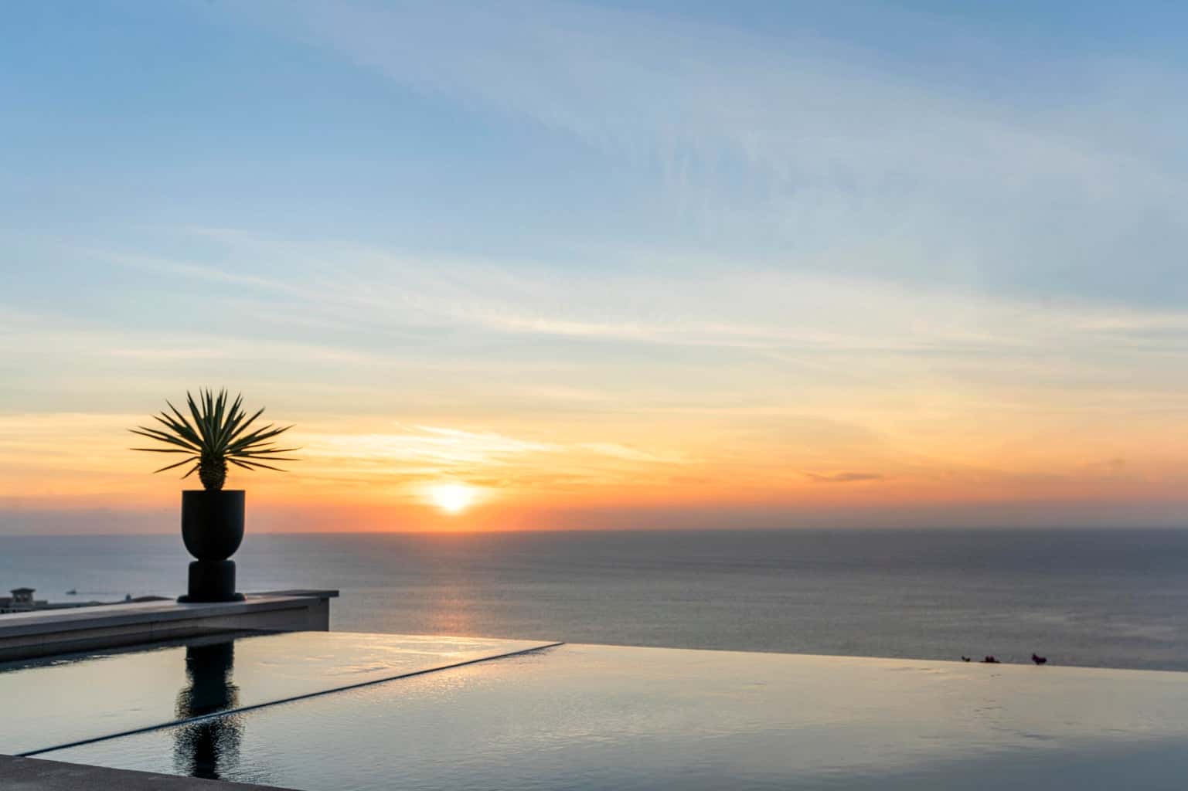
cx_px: 594
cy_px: 396
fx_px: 1155
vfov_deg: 37.8
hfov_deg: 54.4
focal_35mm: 35
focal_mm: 35
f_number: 5.6
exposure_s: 1/160
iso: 100
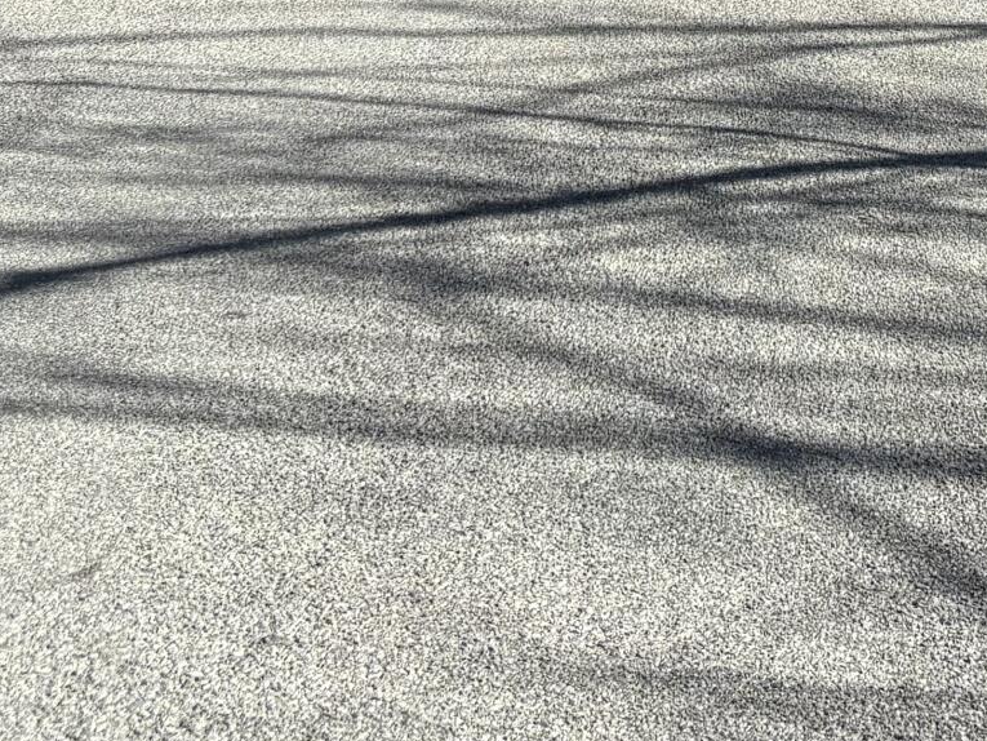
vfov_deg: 13.4
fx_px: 2909
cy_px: -496
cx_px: 770
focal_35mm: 102
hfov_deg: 19.1
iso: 50
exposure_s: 1/1362
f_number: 1.6
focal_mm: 5.96
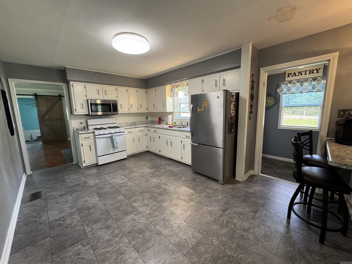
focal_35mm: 14
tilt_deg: -9.3
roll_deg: +0.9
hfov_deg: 102.1
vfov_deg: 85.7
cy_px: 132
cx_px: 176
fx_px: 142
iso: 320
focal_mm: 2.22
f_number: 2.2
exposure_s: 1/60
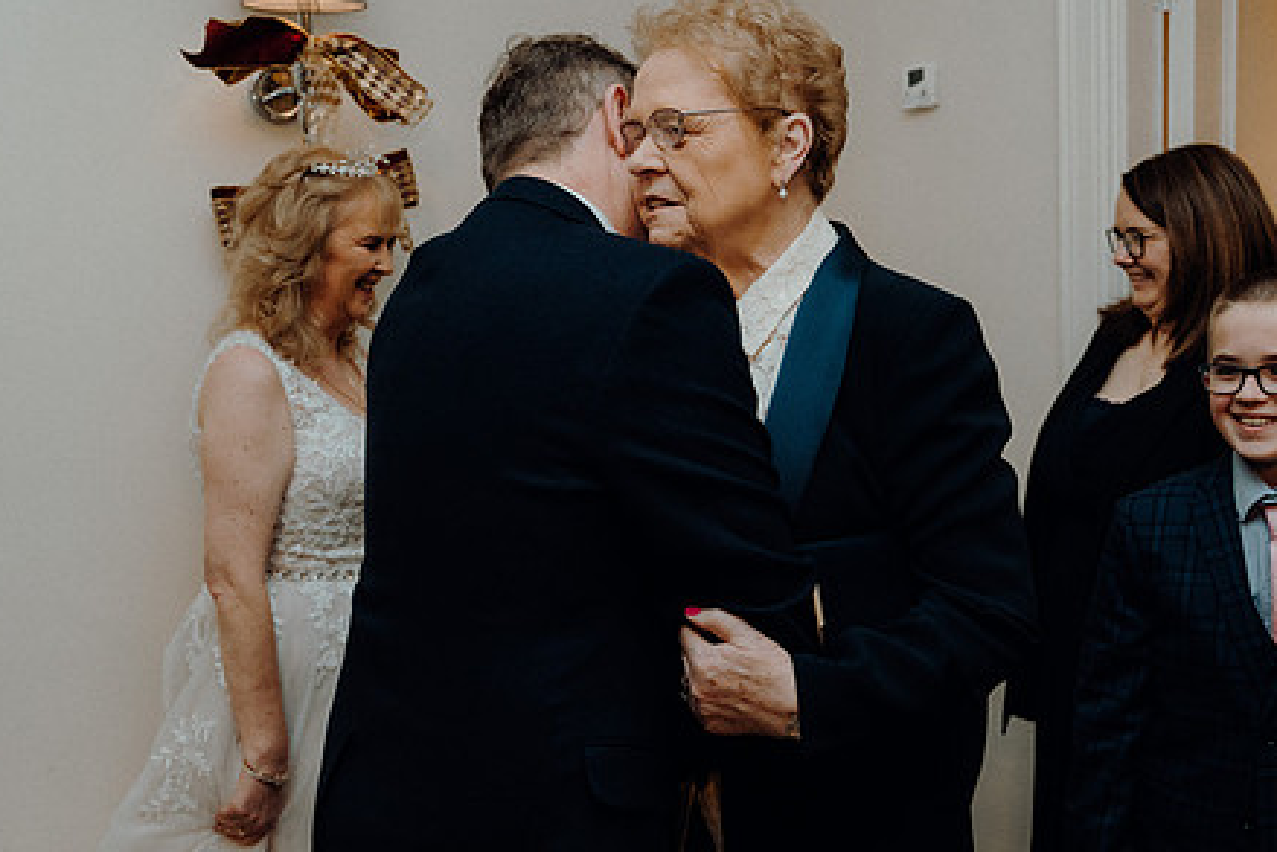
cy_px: 484
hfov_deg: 47.4
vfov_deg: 32.6
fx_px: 1455
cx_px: 660
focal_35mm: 41
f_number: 3.5
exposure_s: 1/200
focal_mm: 31
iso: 2500
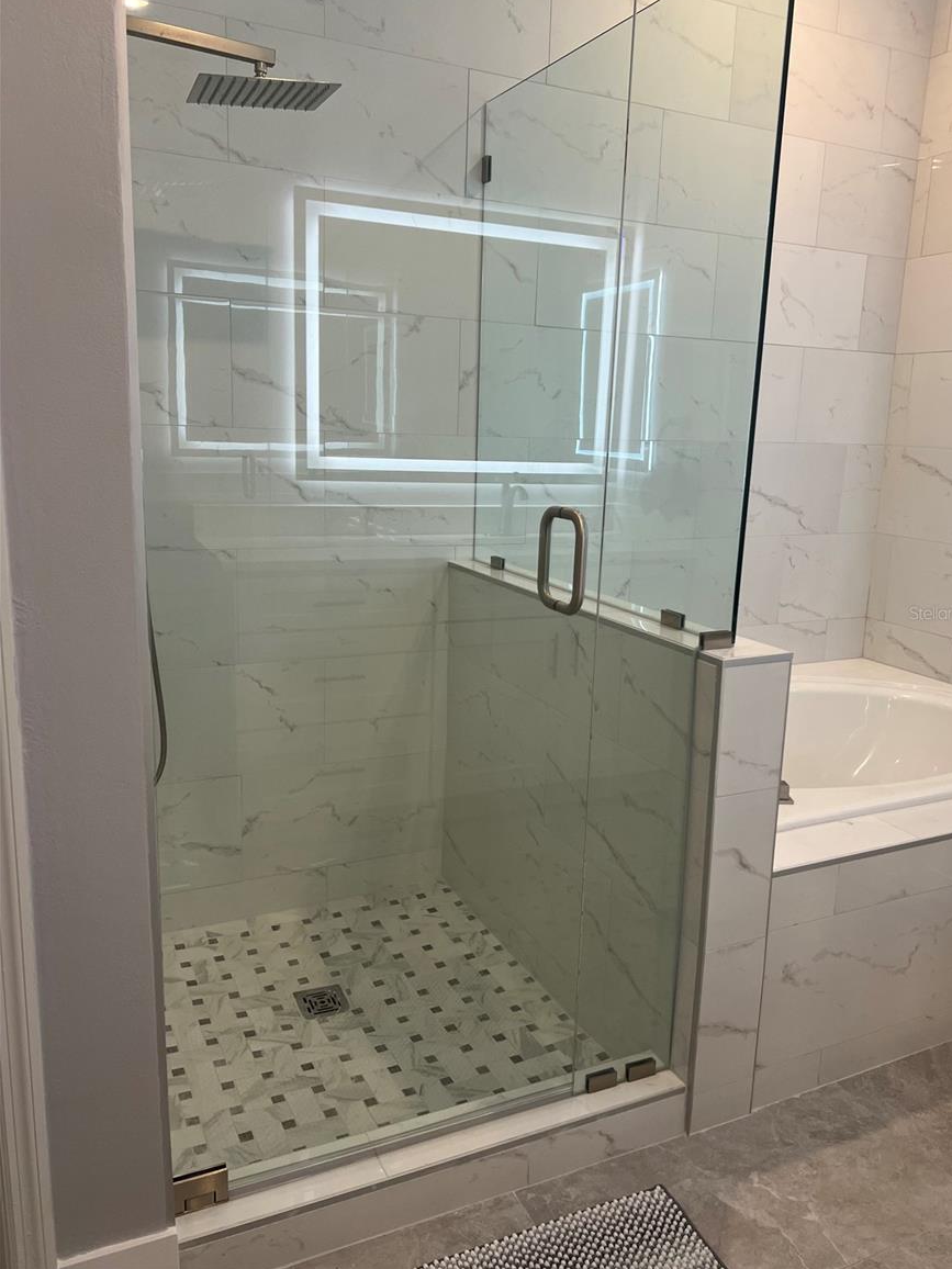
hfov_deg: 51.3
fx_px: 990
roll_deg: -1.2
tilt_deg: -10.4
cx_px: 493
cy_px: 613
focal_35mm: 27
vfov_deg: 65.3
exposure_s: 1/112
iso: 100
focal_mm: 5.7
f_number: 1.5
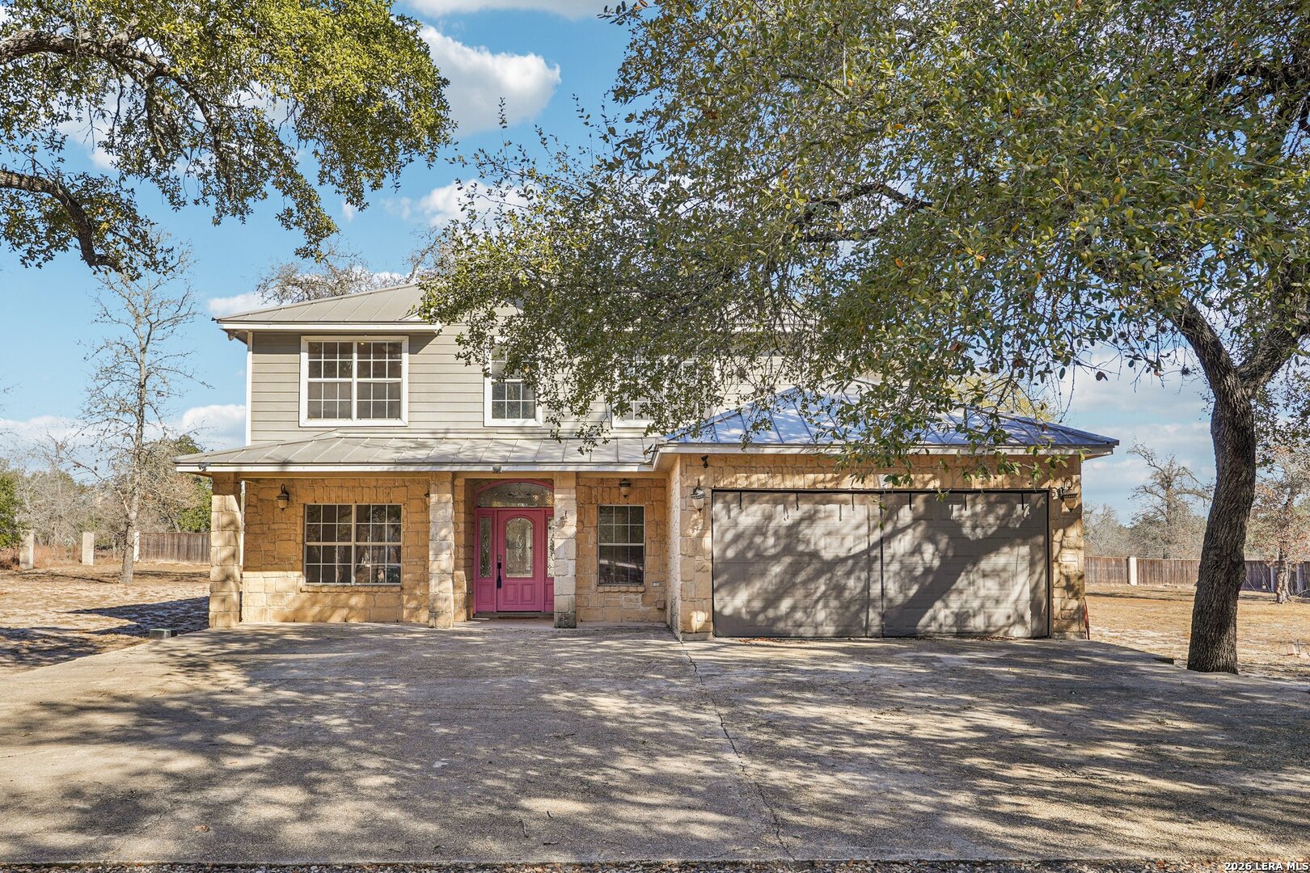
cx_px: 655
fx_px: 982
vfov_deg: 47.9
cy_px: 436
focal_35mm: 27
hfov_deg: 67.4
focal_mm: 27
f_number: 8
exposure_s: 1/100
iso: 100
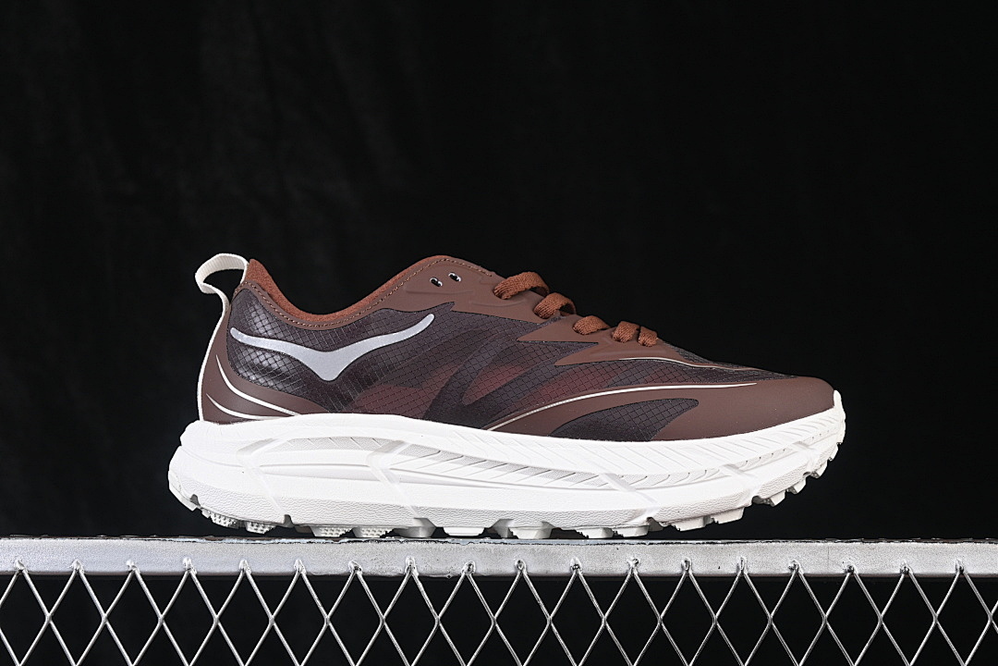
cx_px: 499
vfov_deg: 18.2
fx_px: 2079
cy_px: 333
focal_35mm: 75
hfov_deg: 27.0
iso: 160
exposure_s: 1/60
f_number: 6.3
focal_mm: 50
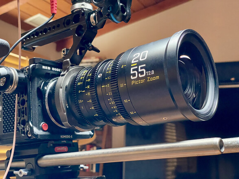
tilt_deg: +9.4
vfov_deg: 28.0
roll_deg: -2.0
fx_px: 359
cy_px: 90
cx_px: 120
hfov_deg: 36.8
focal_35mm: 52
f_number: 2
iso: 800
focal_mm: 6
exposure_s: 1/40
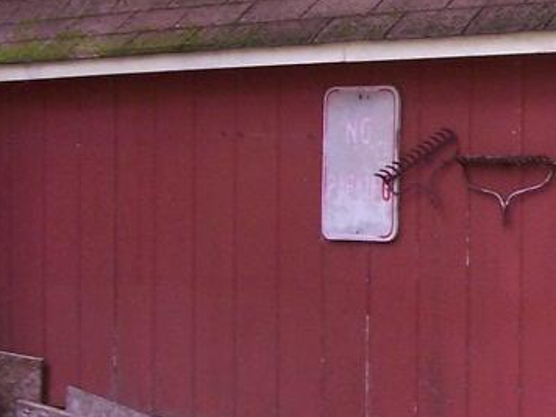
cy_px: 272
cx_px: 668
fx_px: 2056
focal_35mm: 128
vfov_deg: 11.6
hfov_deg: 14.9
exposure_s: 1/45
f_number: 2.8
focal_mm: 6.3
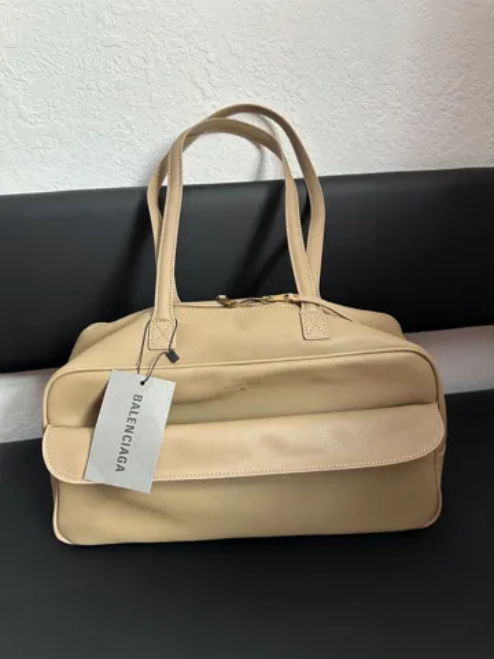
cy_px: 330
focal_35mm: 24
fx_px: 457
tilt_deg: -21.7
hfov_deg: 56.8
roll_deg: +1.4
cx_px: 247
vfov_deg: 71.6
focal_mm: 6.86
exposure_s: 1/60
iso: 400
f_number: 1.78
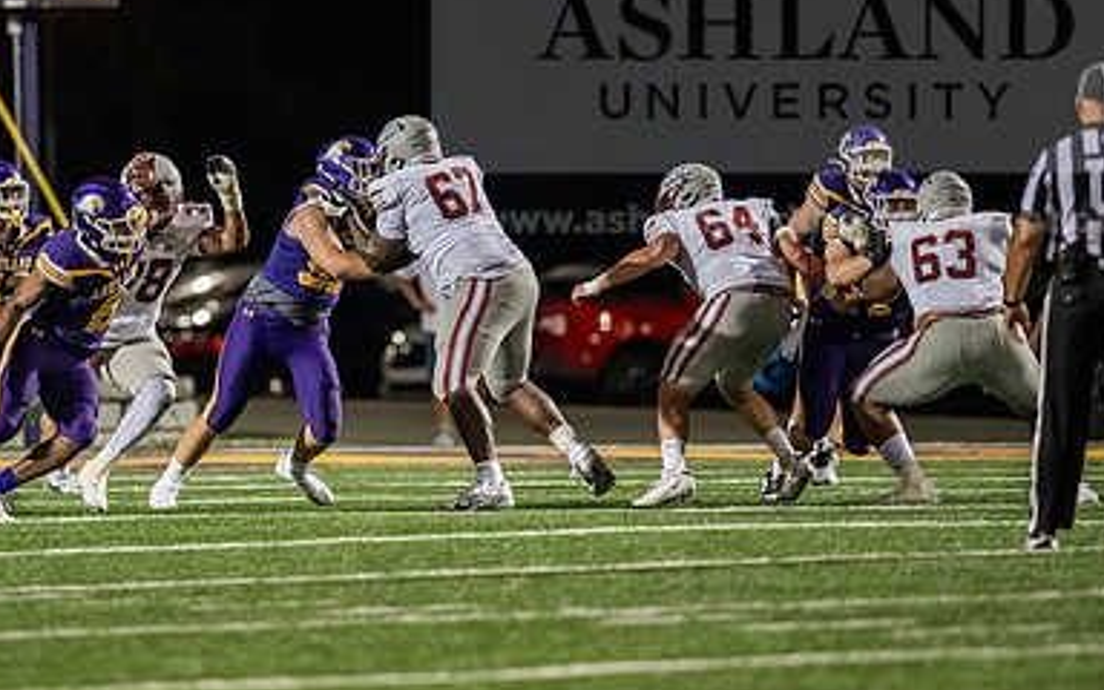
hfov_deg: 4.5
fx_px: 13900
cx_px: 345
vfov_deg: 2.8
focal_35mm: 462
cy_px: 280
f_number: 2.8
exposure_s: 1/800
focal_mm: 300
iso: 6400
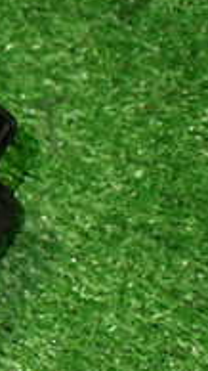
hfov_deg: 10.0
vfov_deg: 20.7
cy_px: 34
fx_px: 991
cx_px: -334
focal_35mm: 101
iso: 800
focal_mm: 5.4
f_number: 2.3
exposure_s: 1/50
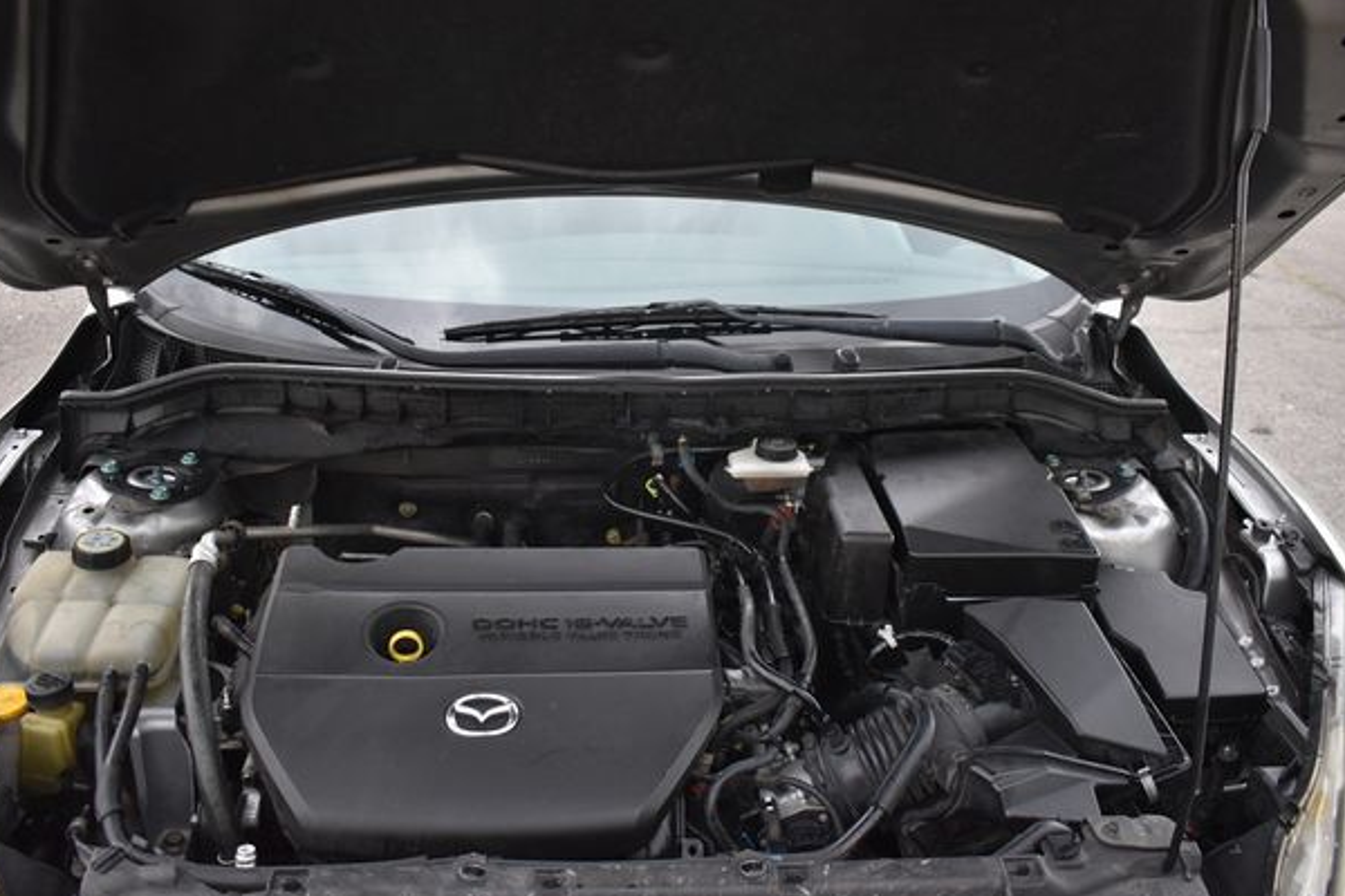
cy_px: 440
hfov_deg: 58.7
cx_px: 650
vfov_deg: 41.1
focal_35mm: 32
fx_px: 1195
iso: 800
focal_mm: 20
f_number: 3.5
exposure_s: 1/250
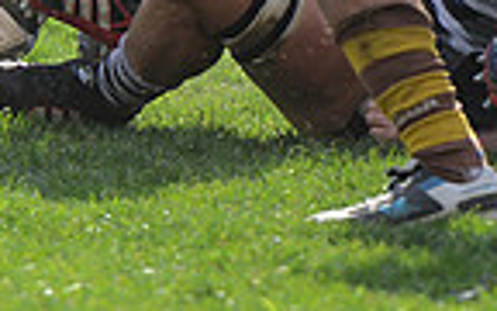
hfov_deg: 2.6
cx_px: -255
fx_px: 10809
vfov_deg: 1.6
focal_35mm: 798
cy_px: -302
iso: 320
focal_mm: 195
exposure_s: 1/1000
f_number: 2.8
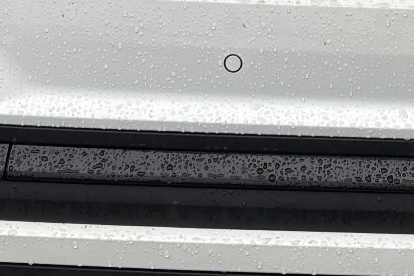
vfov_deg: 8.4
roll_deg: -0.5
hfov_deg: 12.8
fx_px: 1817
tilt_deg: -5.5
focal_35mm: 158
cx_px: 422
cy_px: -217
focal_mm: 5.96
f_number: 1.6
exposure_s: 1/100
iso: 50
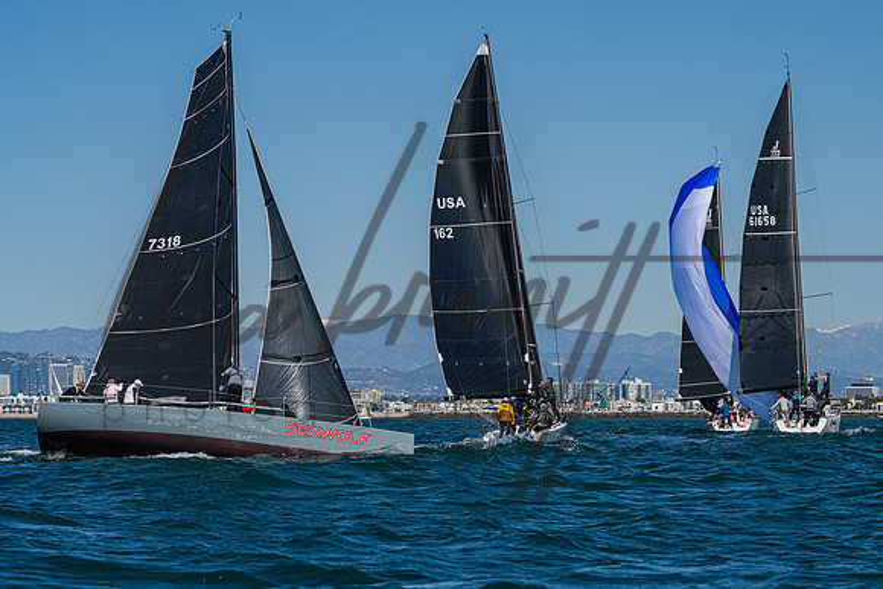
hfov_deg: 14.7
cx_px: 452
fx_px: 3424
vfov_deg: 9.8
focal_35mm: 140
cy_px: 317
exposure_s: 1/2000
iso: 400
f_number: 9
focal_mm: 120
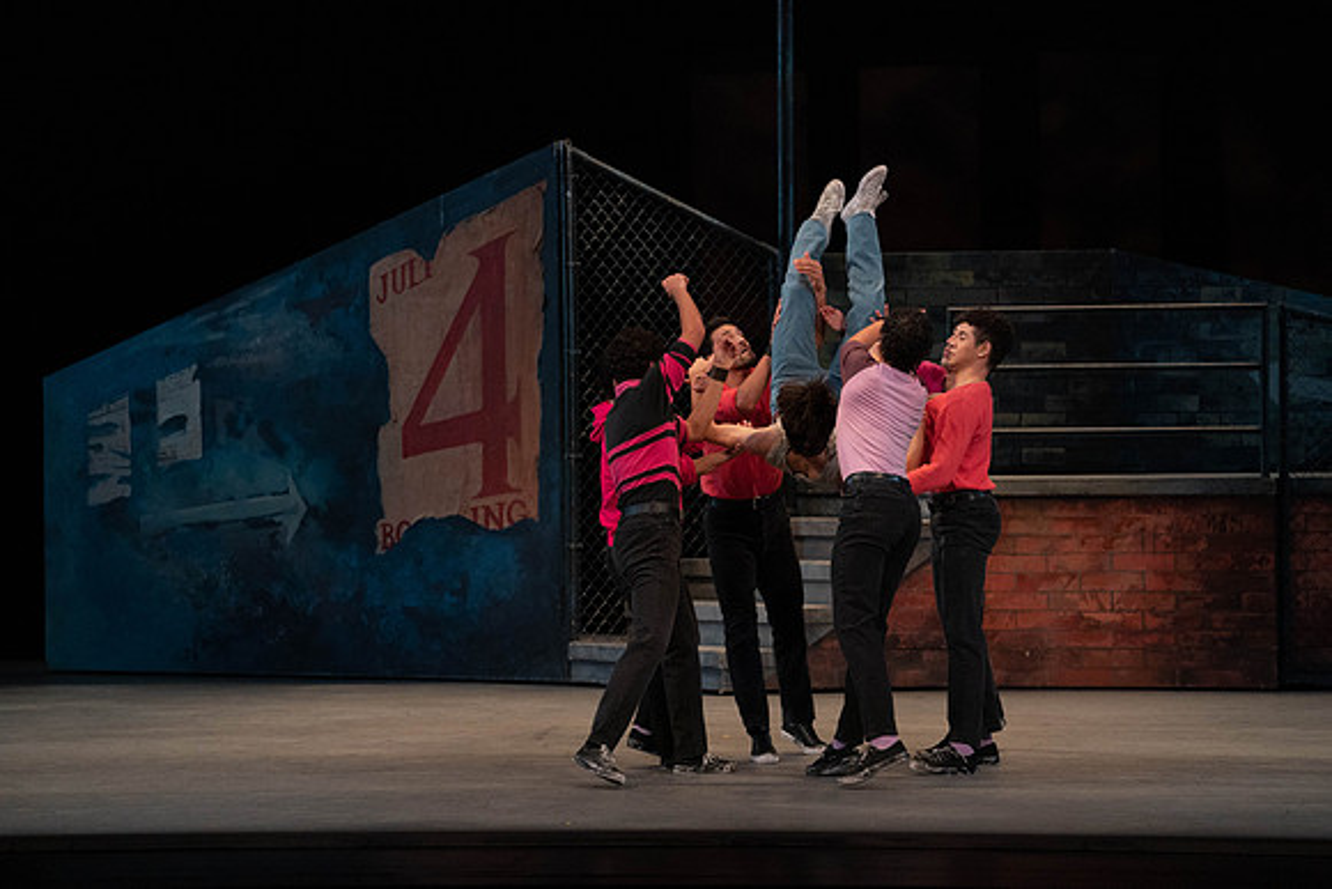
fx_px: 6328
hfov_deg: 12.0
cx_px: 666
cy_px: 444
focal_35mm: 171
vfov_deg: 8.0
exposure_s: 1/400
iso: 3200
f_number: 4.5
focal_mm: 171
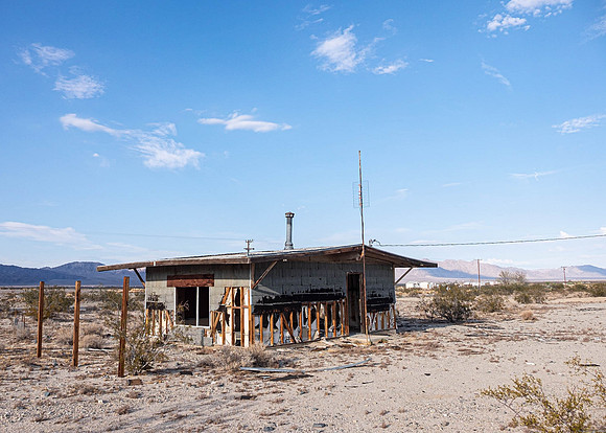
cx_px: 281
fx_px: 487
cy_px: 216
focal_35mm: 28
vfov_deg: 47.9
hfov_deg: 63.7
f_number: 8
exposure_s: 1/180
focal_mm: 18
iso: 200
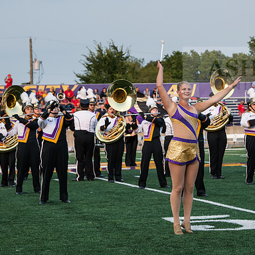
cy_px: 127
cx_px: 163
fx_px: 1092
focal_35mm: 131
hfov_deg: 13.3
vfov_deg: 13.3
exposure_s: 1/500
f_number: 6.3
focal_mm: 102
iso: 640
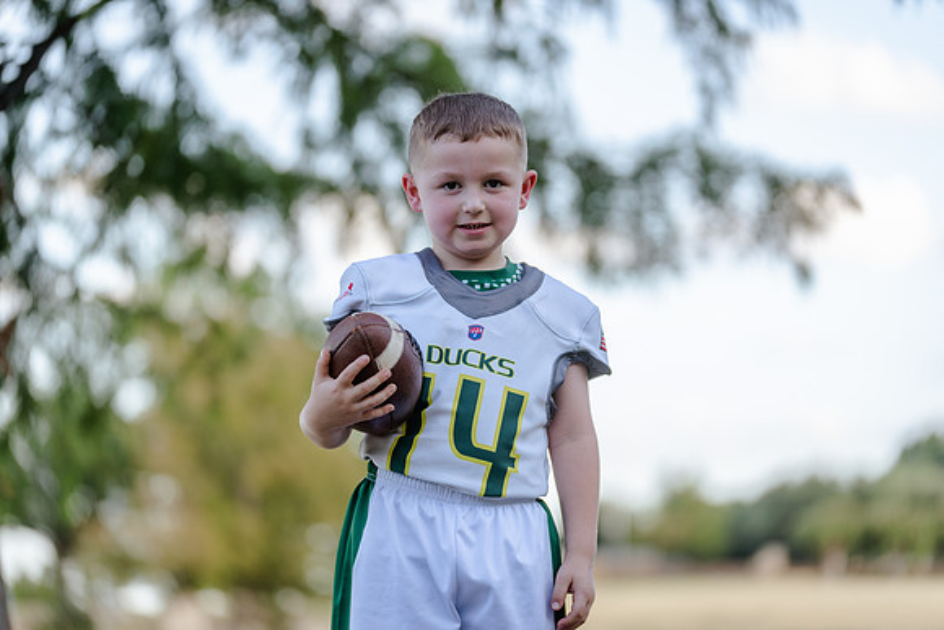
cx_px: 472
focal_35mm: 130
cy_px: 315
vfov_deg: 10.6
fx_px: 3410
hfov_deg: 15.8
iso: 160
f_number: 2.8
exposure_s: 1/320
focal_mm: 130
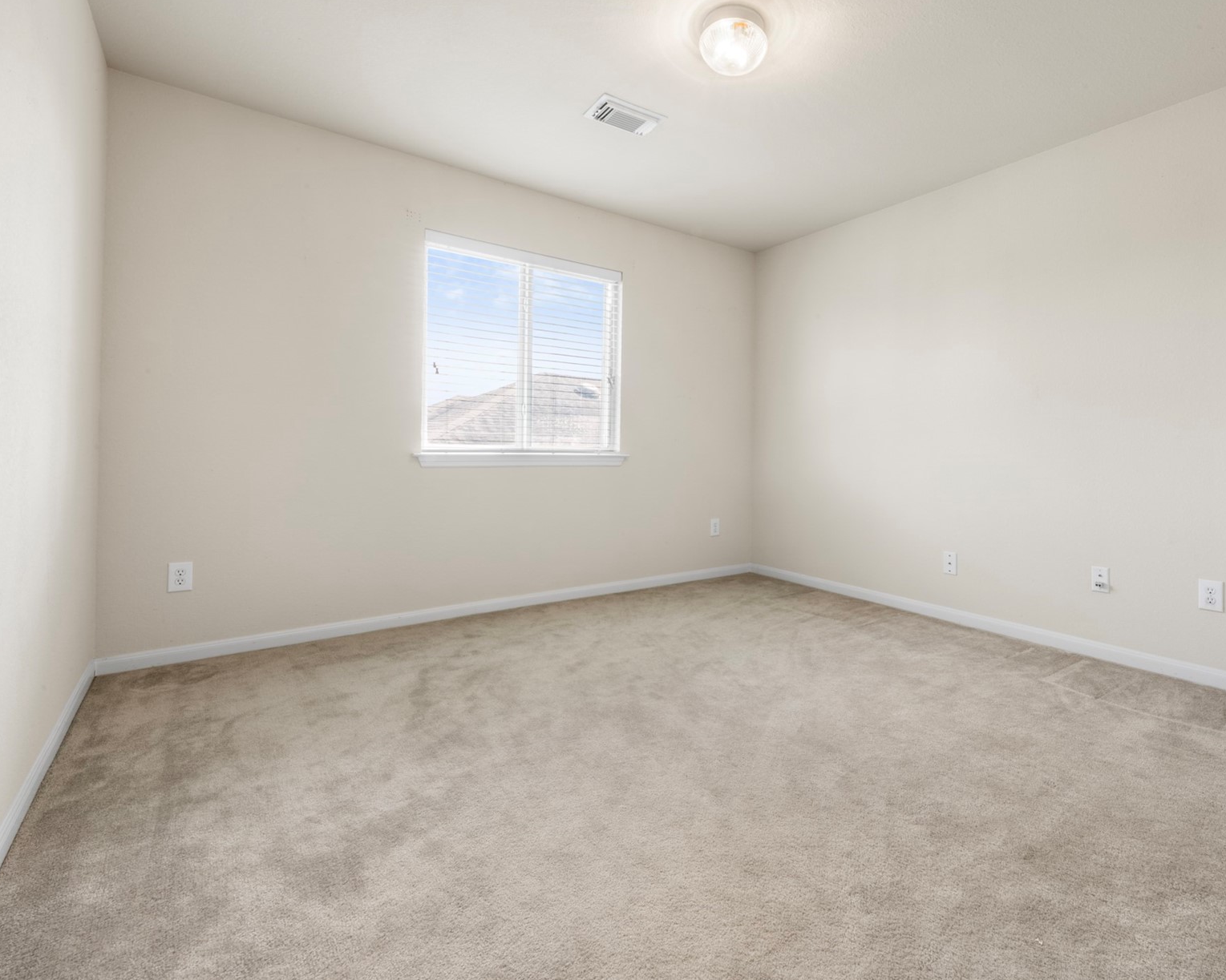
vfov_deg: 80.0
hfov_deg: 92.2
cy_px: 430
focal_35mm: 16
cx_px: 720
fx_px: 581
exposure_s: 3.2
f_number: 9
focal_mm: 12
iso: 250
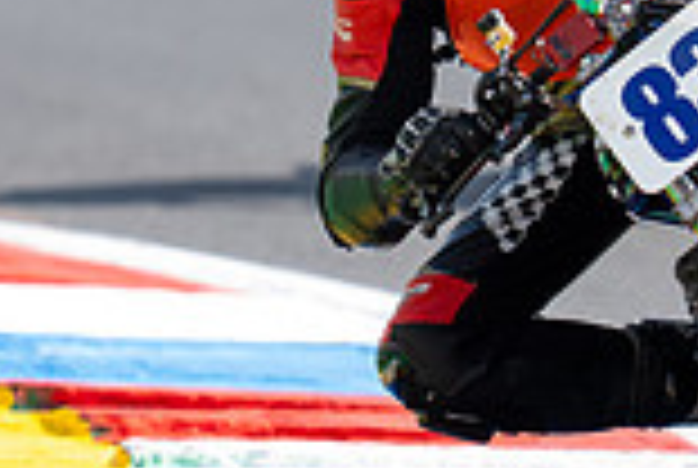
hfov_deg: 1.2
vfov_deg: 0.8
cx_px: 542
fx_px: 34112
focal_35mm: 1756
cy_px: 33
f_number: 3.2
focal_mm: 400
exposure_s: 1/500
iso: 50
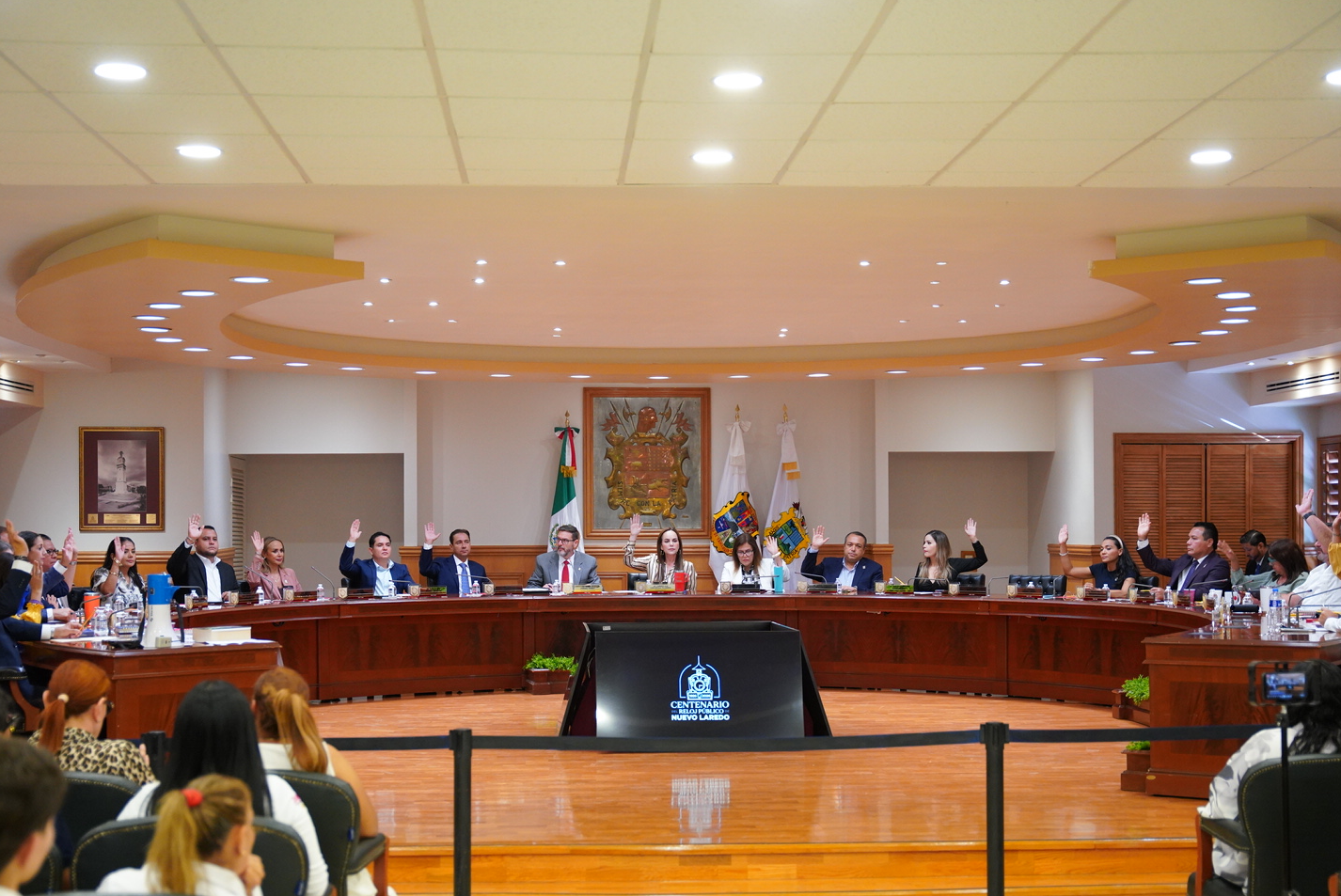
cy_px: 502
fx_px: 1931
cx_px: 661
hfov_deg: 38.3
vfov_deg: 26.1
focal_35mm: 52
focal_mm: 45.7
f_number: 2.8
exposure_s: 1/125
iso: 2500
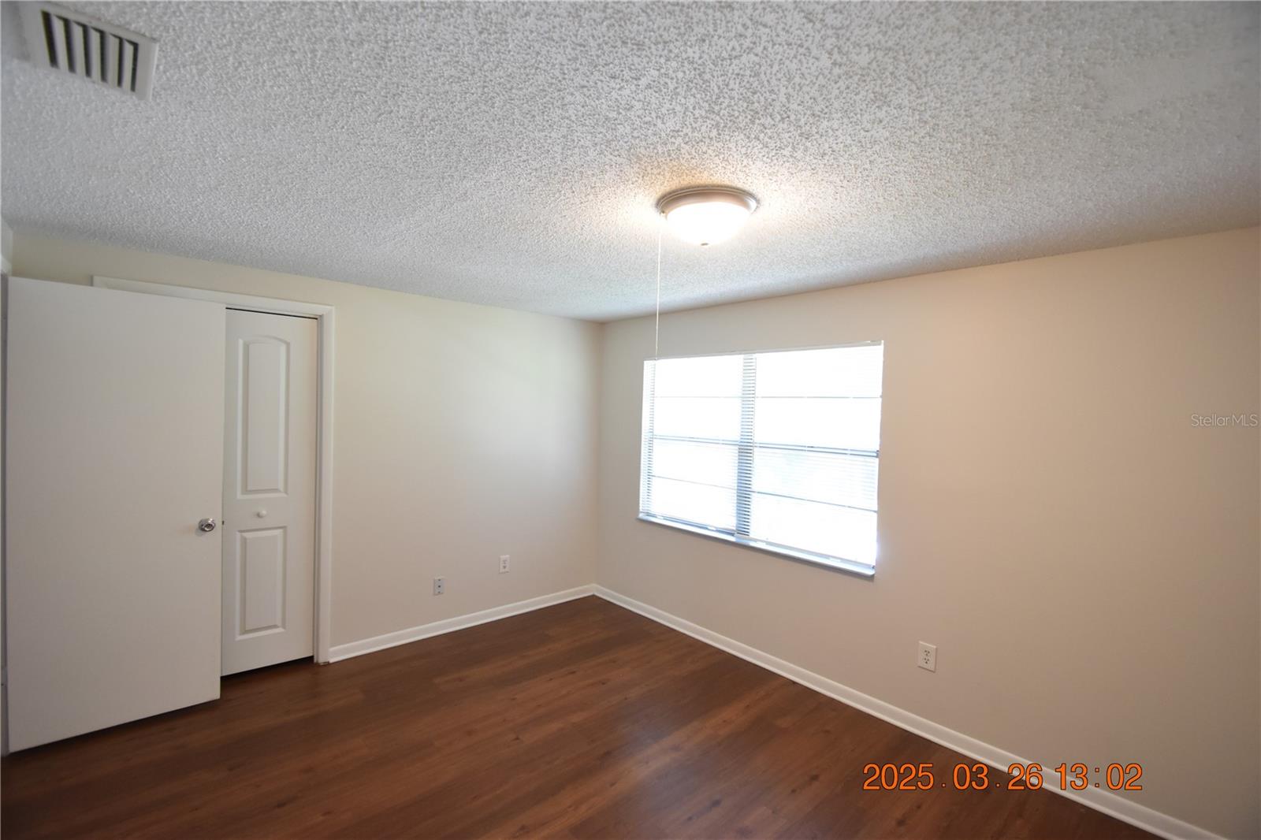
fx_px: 525
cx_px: 630
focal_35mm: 15
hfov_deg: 100.4
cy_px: 420
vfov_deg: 77.3
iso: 1250
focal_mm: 10
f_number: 3.5
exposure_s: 1/60
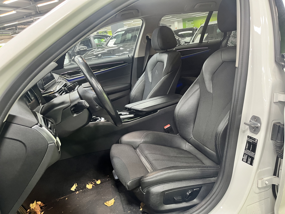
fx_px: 214
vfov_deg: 53.1
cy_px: 107
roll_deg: +7.4
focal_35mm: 26
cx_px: 142
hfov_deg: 67.3
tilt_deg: -15.7
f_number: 1.6
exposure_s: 1/50
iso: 500
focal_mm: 5.1
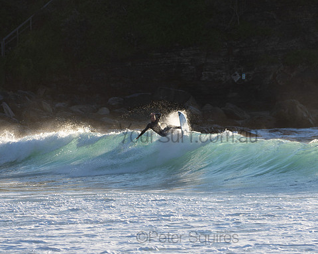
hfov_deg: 4.7
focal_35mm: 408
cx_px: 187
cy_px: 127
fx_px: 3840
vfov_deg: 3.8
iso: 125
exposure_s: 1/500
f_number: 5.6
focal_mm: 240
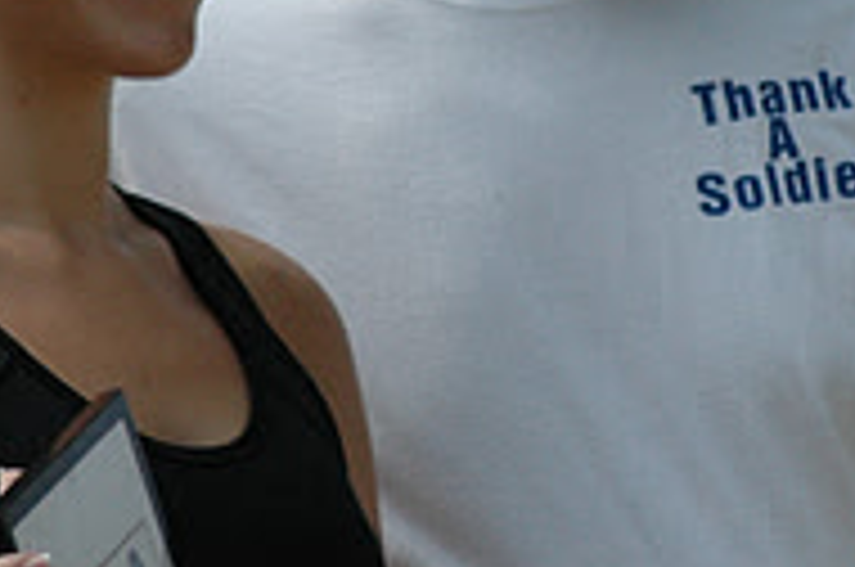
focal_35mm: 872
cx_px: 562
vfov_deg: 1.6
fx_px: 20675
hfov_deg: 2.4
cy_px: 115
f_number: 4.8
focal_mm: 190
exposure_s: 1/1250
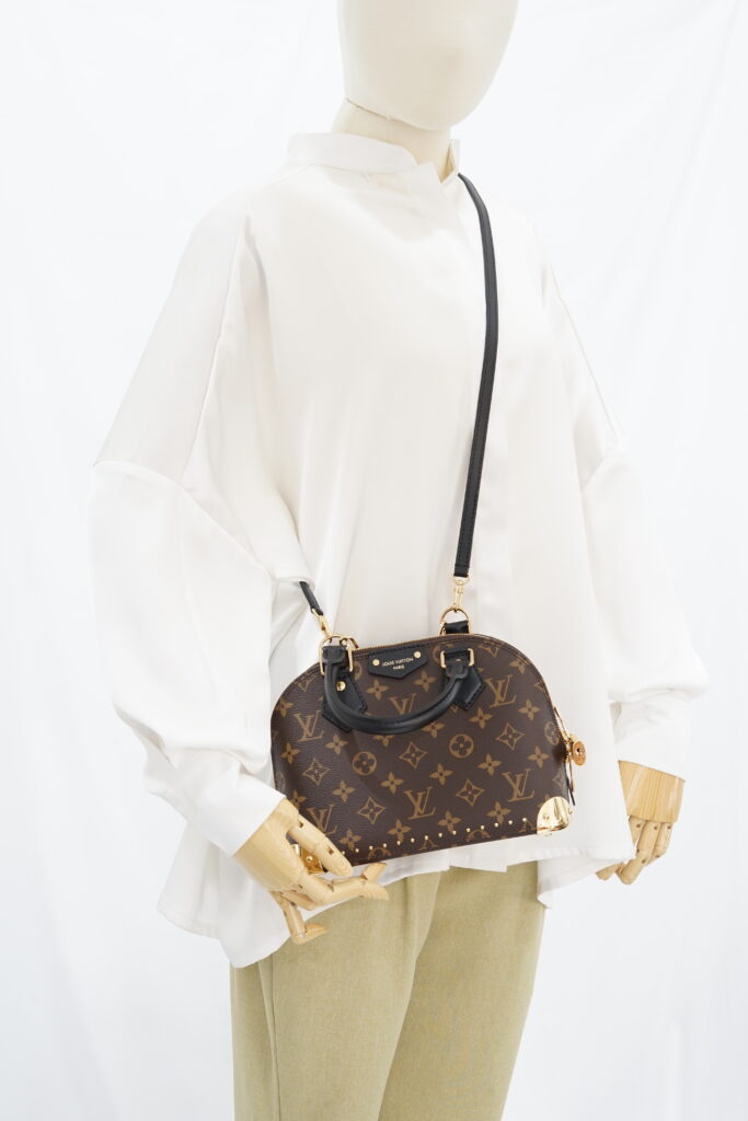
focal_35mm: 50
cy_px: 560
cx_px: 374
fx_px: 1558
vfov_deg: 39.6
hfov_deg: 27.0
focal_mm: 50
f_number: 10
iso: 640
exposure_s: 1/1.25
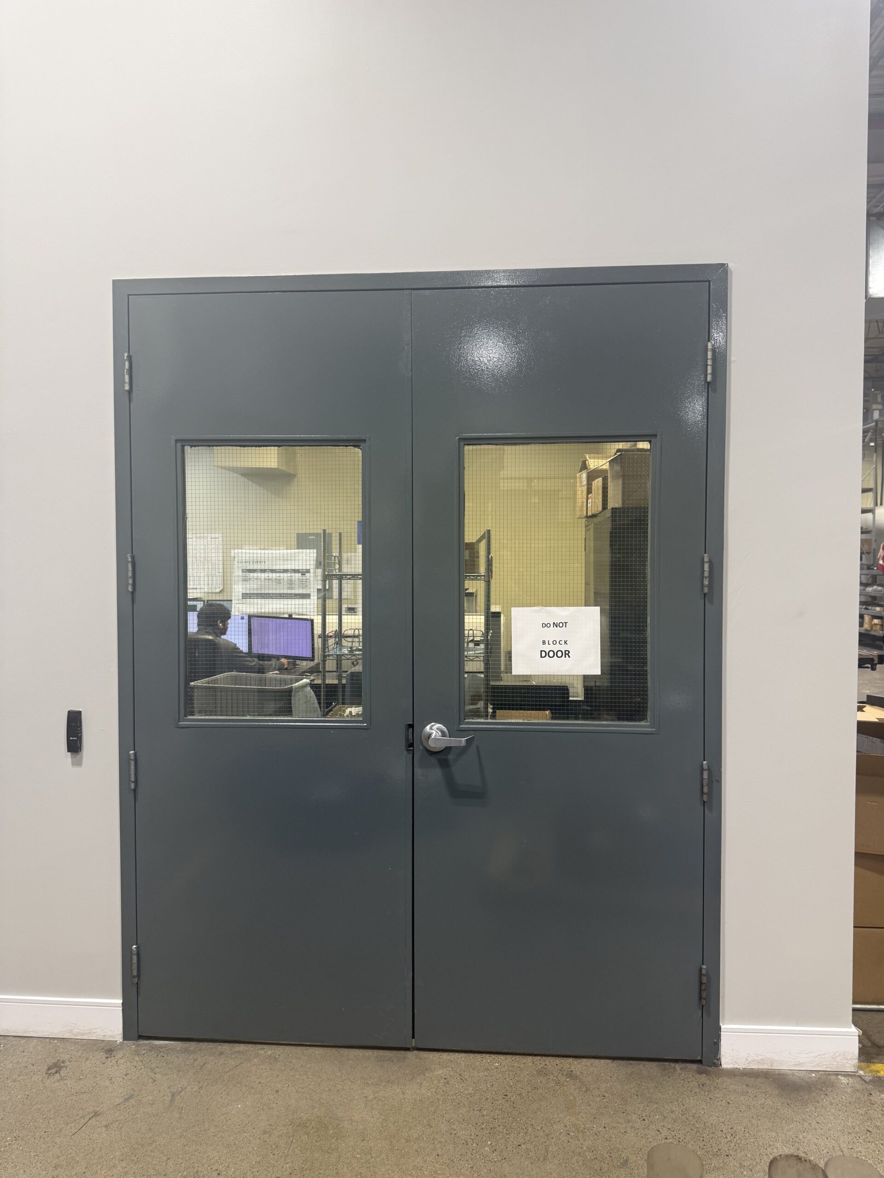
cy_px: 589
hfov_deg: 56.8
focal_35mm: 24
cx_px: 442
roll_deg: +0.2
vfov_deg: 71.6
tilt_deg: -1.2
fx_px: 817
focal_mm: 6.76
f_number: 1.78
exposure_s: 1/120
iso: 125
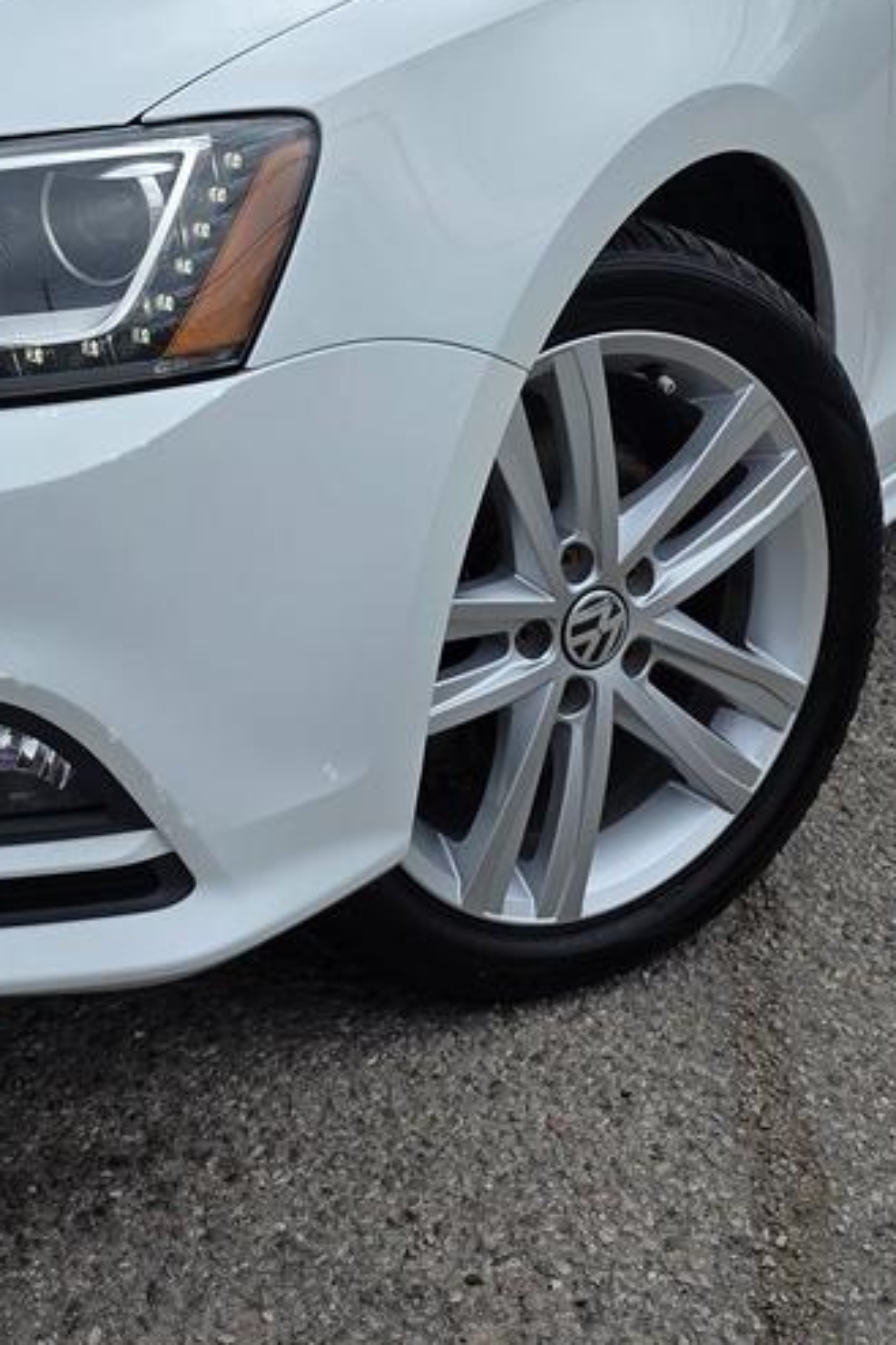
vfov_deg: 31.5
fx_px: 2316
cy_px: 245
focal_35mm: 62
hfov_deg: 21.8
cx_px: 275
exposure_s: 1/5296
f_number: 1.7
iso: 80
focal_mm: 6.3
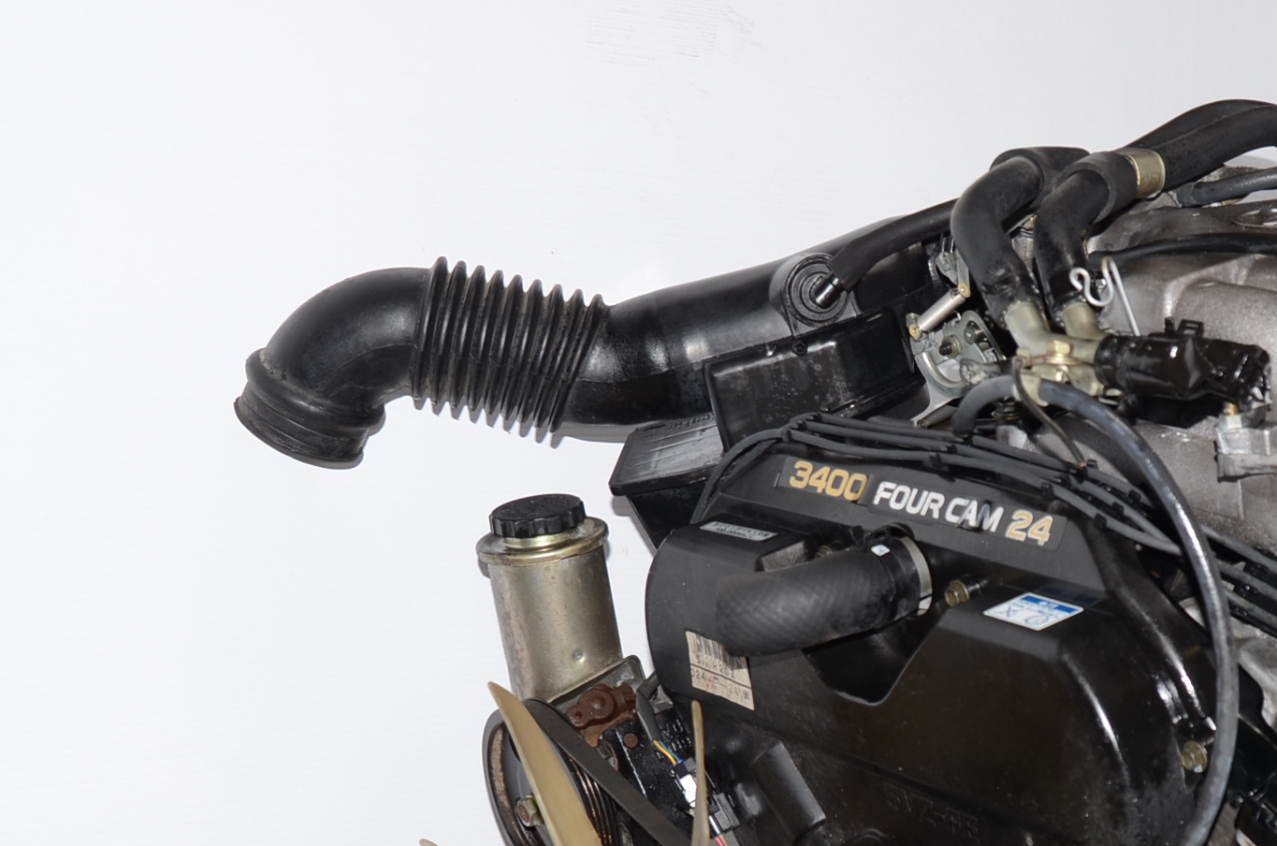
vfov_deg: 20.5
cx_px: 1031
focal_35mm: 65
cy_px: 722
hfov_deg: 30.2
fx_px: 2301
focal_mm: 24
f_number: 5
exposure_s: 1/60
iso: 100
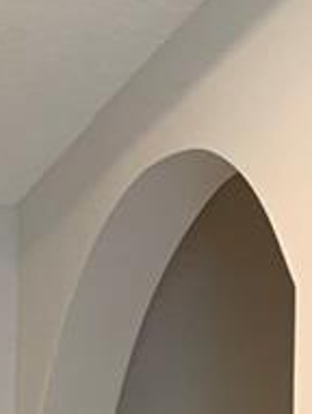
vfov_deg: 10.8
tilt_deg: +1.8
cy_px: 876
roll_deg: -2.0
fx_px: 1952
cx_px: -351
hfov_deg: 8.6
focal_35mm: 163
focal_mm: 4.25
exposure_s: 1/60
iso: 100
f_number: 1.8
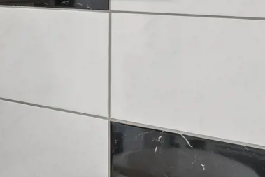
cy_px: -17
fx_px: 560
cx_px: -89
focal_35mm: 76
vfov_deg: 17.4
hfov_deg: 23.3
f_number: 8
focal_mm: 10
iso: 200
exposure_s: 1/3.33
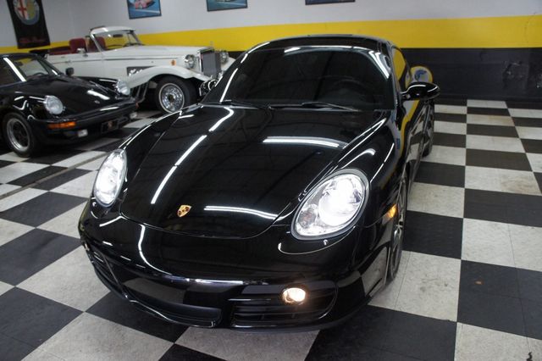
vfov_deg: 47.9
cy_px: 180
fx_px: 406
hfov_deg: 67.4
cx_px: 271
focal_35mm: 27
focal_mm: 18
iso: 1600
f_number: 4
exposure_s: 1/250
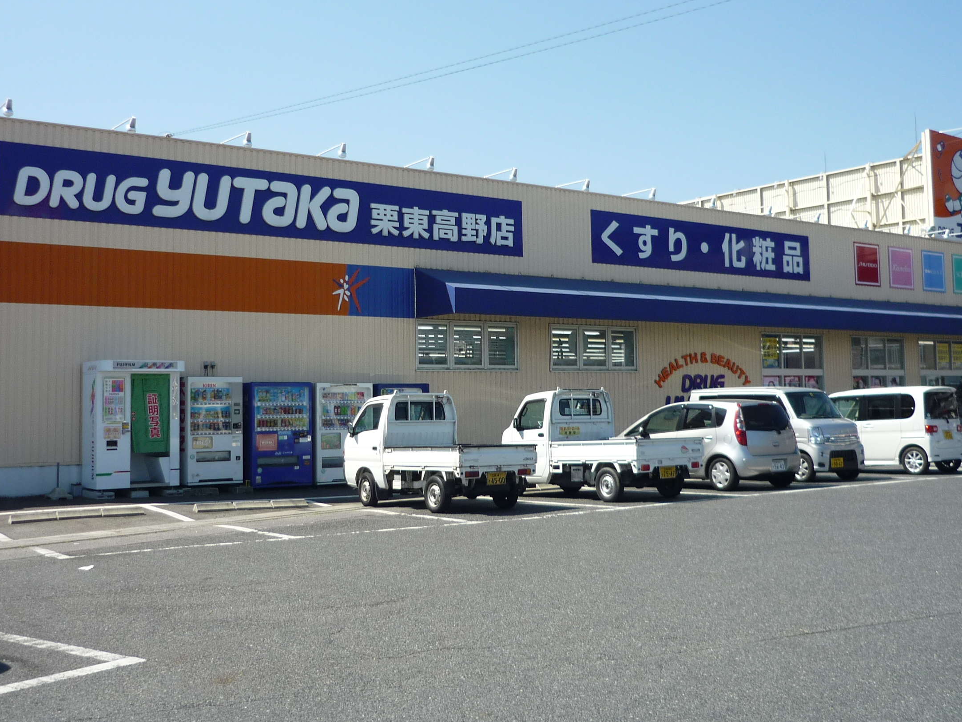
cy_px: 305
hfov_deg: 47.8
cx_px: 459
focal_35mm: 39
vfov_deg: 36.7
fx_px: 1084
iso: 100
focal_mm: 5.5
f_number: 8
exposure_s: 1/160
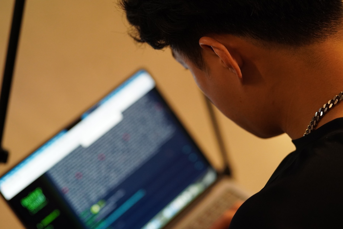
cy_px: 114
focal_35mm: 112
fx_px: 1072
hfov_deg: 18.2
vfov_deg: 12.2
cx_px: 172
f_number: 2.2
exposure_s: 1/160
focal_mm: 75
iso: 1600
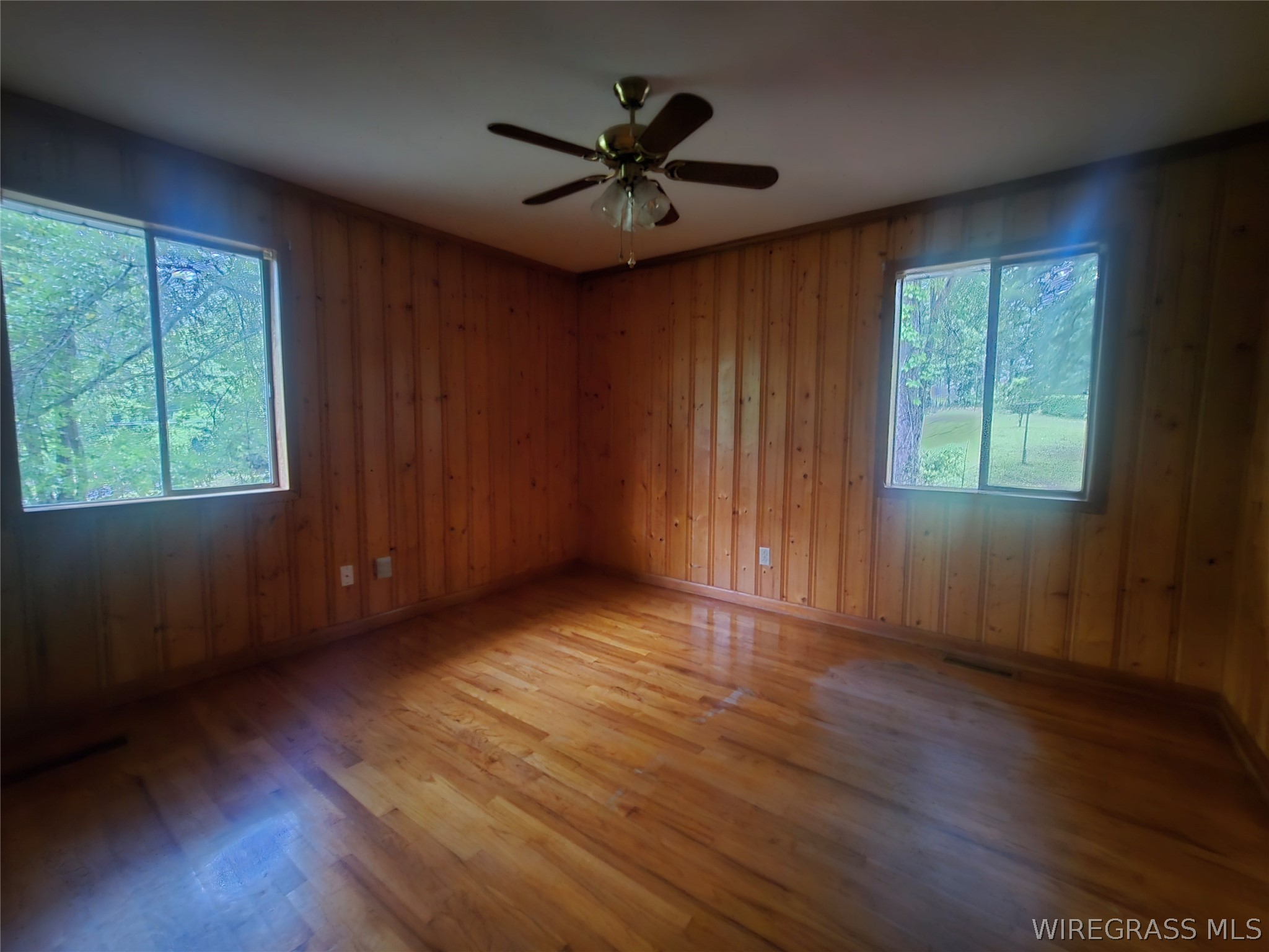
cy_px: 476
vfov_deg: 89.9
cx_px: 634
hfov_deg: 106.2
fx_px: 477
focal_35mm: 13
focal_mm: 2.2
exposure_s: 1/7.5
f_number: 2.2
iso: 1600
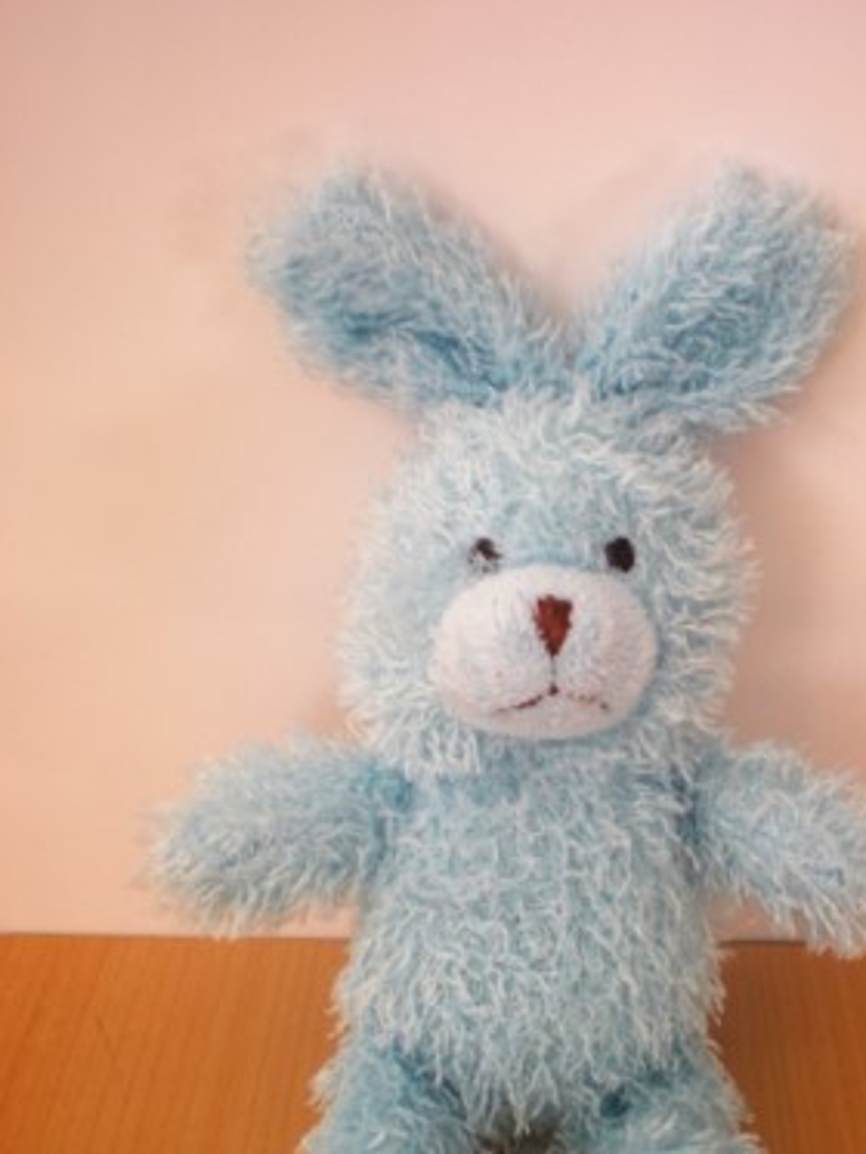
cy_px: 770
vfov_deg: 35.8
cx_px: 575
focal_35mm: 53
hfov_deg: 27.4
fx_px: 1767
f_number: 3.1
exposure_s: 1/54.6
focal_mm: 6.3
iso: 64
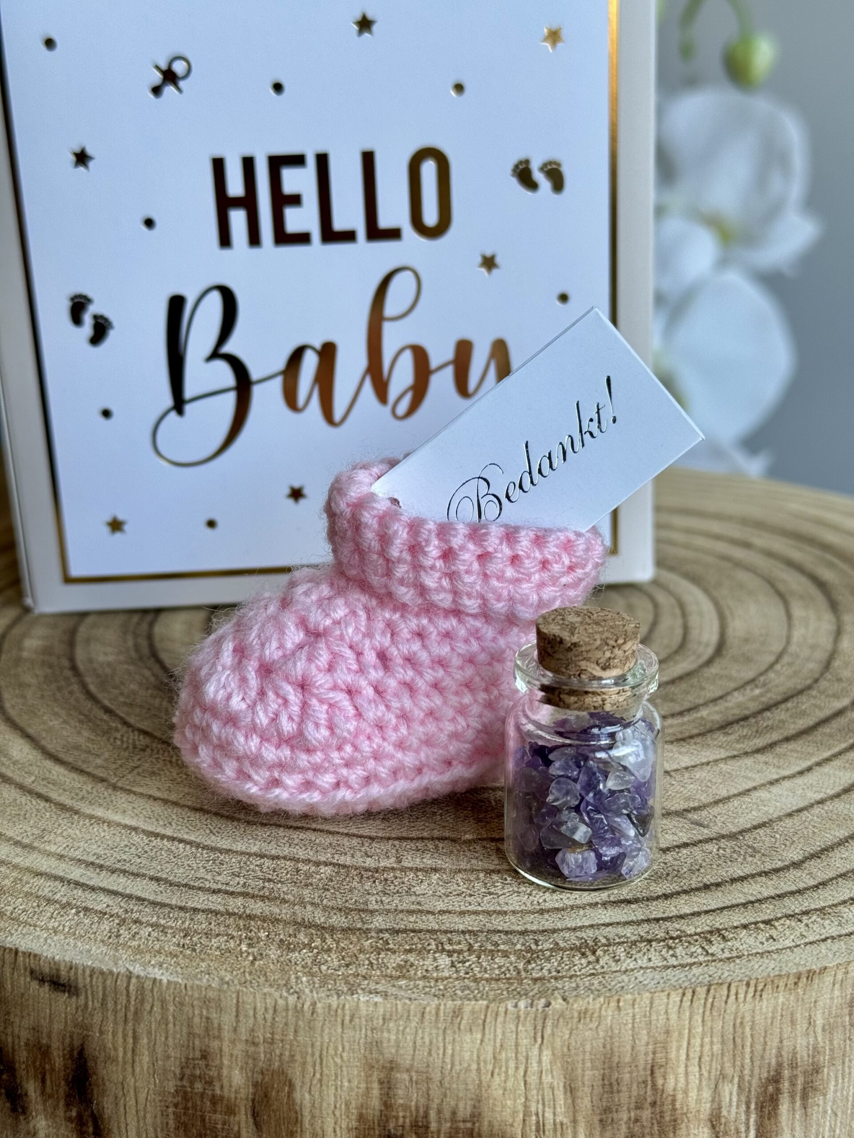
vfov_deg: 39.7
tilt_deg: -20.0
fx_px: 1579
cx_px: 427
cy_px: 569
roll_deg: +2.4
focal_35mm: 48
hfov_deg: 30.3
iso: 50
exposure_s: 1/151
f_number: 1.78
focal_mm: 6.76
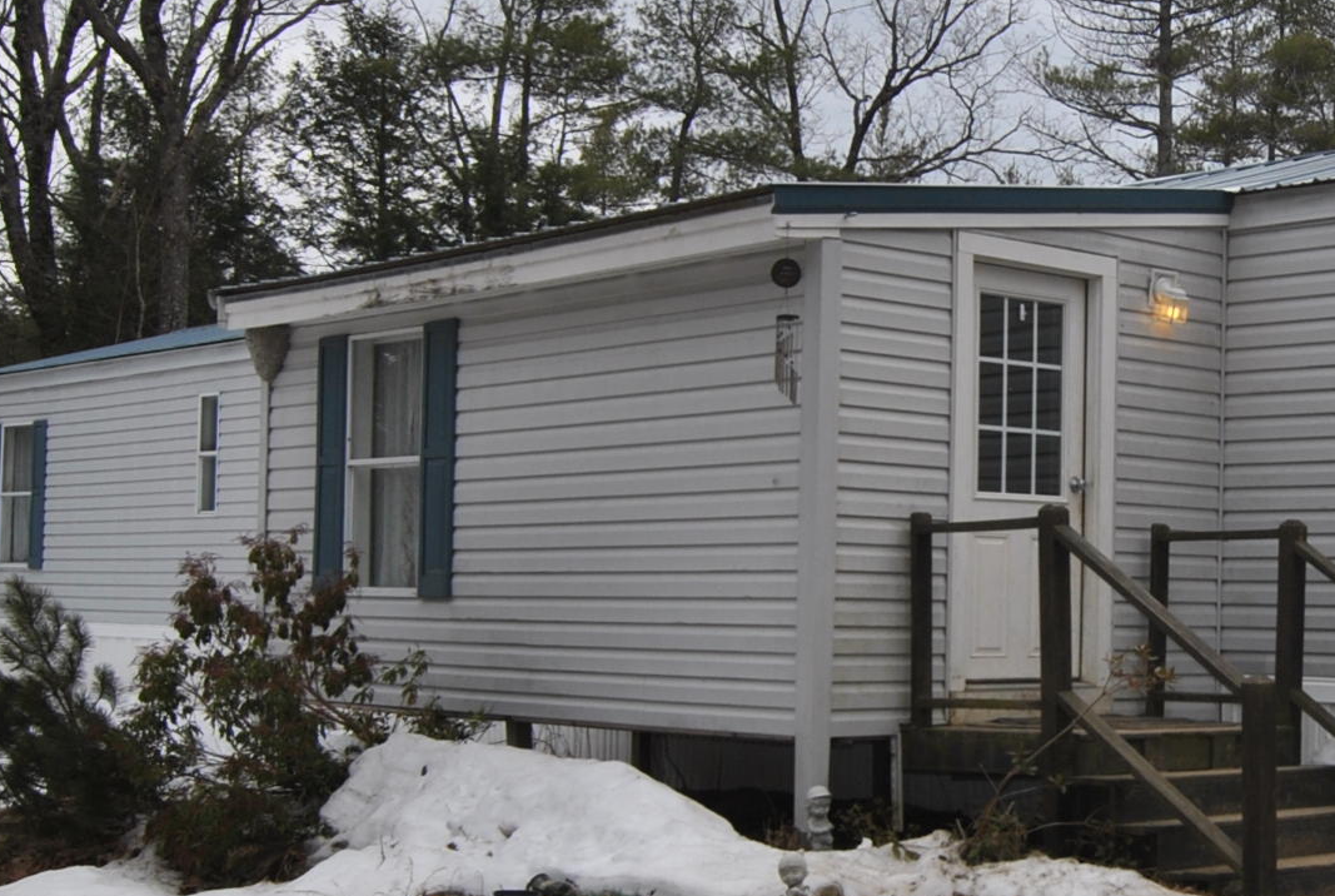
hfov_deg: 33.3
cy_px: 559
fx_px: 2118
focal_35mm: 57
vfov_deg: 23.8
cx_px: 1175
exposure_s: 1/200
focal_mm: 14
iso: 100
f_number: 8
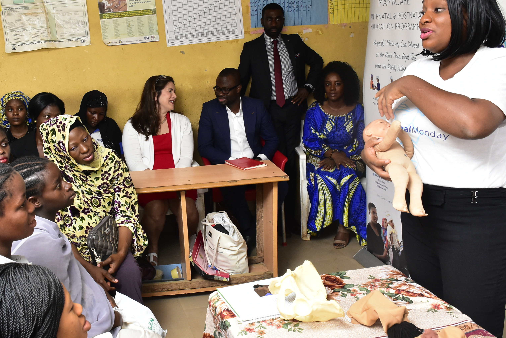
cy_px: 145
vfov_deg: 33.3
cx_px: 192
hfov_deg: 48.0
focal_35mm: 40
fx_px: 562
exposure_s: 1/125
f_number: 6.7
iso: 2000
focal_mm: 18
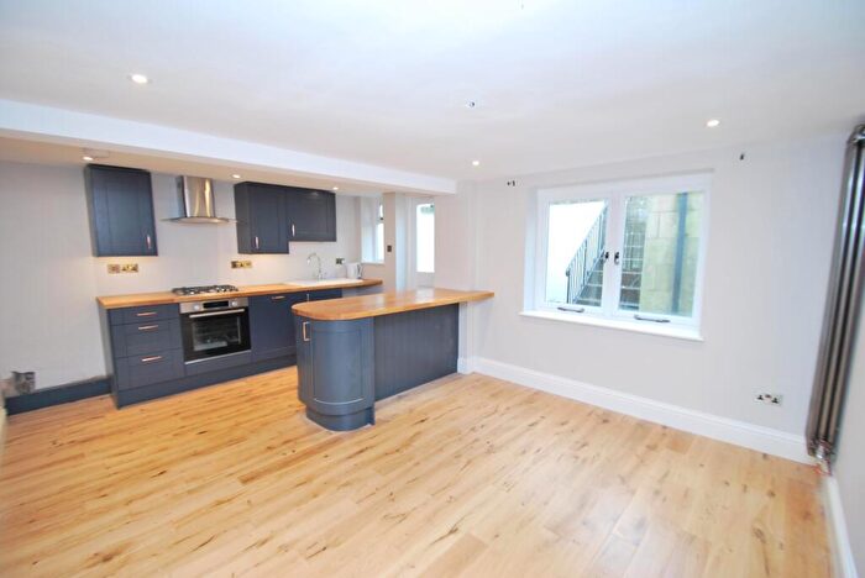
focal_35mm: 15
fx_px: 361
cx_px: 432
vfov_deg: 77.4
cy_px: 289
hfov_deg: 100.3
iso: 220
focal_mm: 10
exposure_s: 1/30
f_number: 3.5
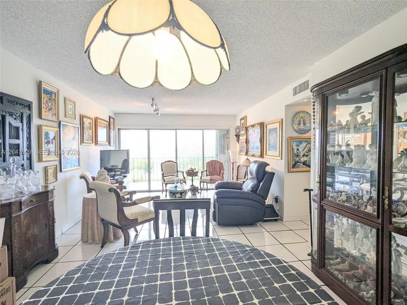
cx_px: 204
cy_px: 152
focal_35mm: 16
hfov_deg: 94.5
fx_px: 188
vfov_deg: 78.1
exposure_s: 1/60
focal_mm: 2.35
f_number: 2.2
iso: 59
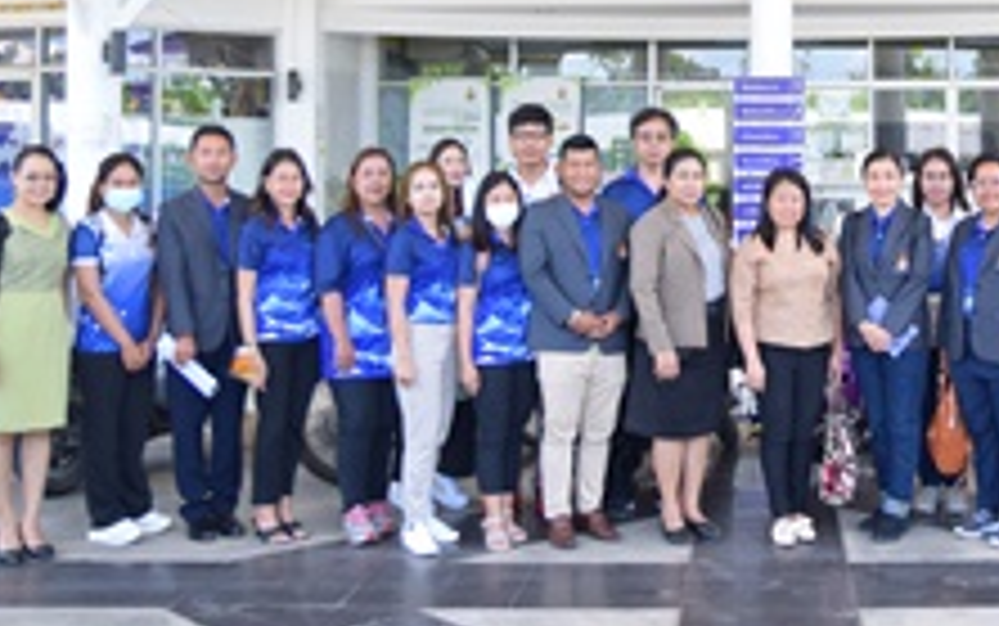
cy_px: 79
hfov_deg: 36.0
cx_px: 752
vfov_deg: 23.1
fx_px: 1498
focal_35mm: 55
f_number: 2.8
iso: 200
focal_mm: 20
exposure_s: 1/250
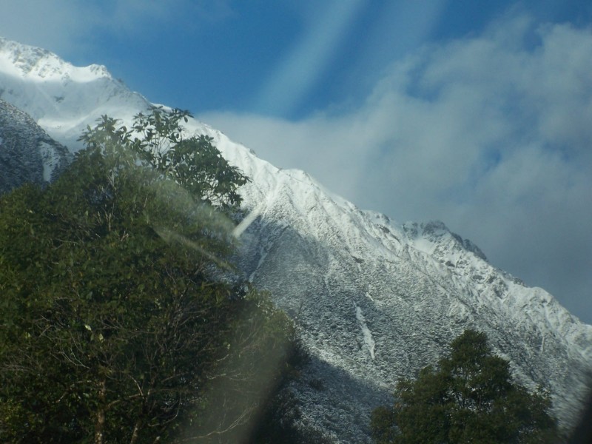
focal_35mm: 159
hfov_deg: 12.4
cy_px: 222
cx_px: 296
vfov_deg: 9.3
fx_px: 2719
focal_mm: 26.4
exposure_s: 1/500
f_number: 6.3
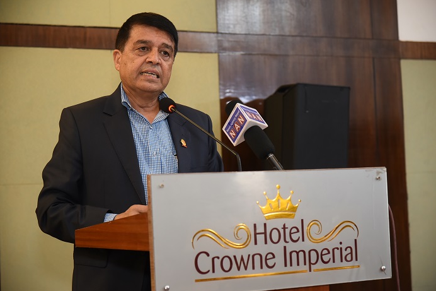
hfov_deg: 24.5
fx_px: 1005
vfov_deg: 16.4
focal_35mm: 83
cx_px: 220
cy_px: 145
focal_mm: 82
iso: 1600
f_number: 4.5
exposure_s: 1/125
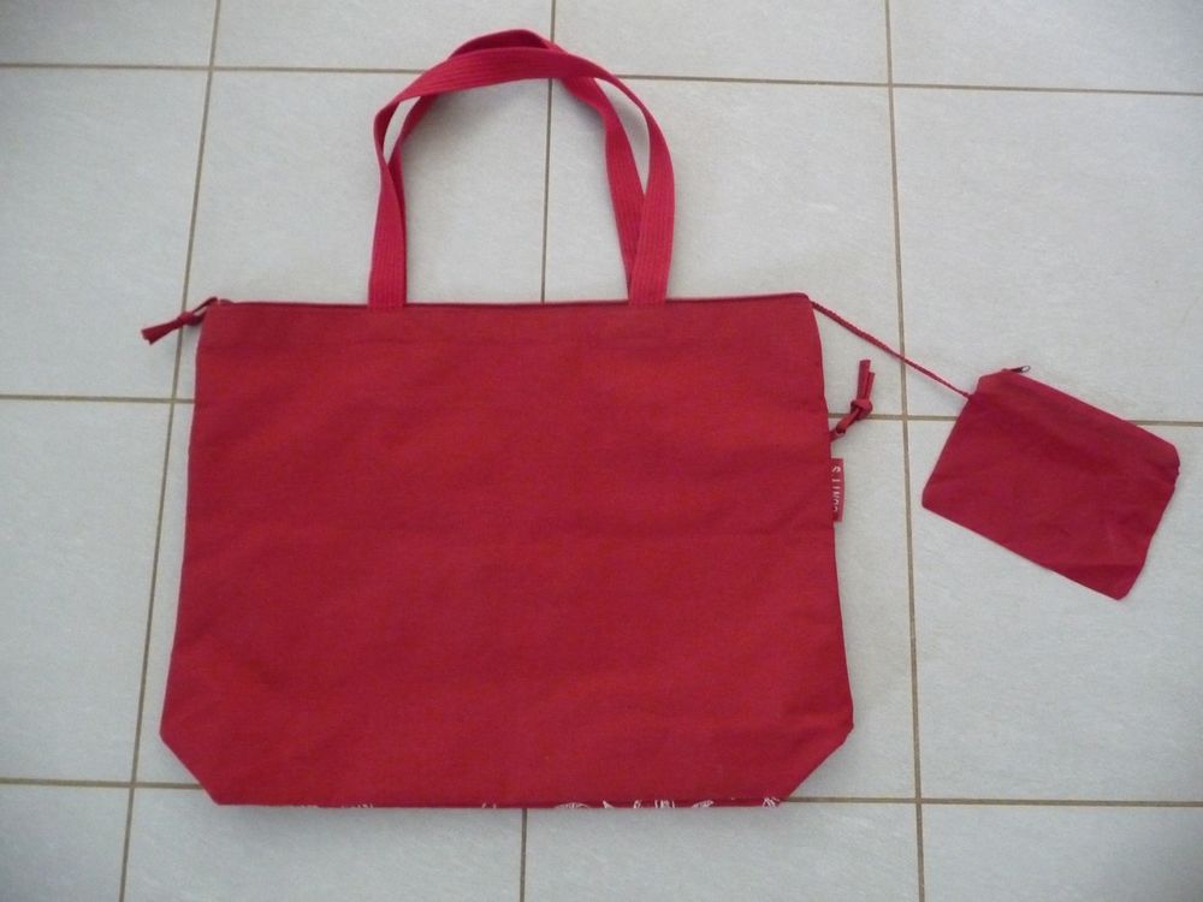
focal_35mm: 28
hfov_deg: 63.4
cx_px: 602
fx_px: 973
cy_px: 451
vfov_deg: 49.7
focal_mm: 4.7
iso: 800
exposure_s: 1/20
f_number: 3.3
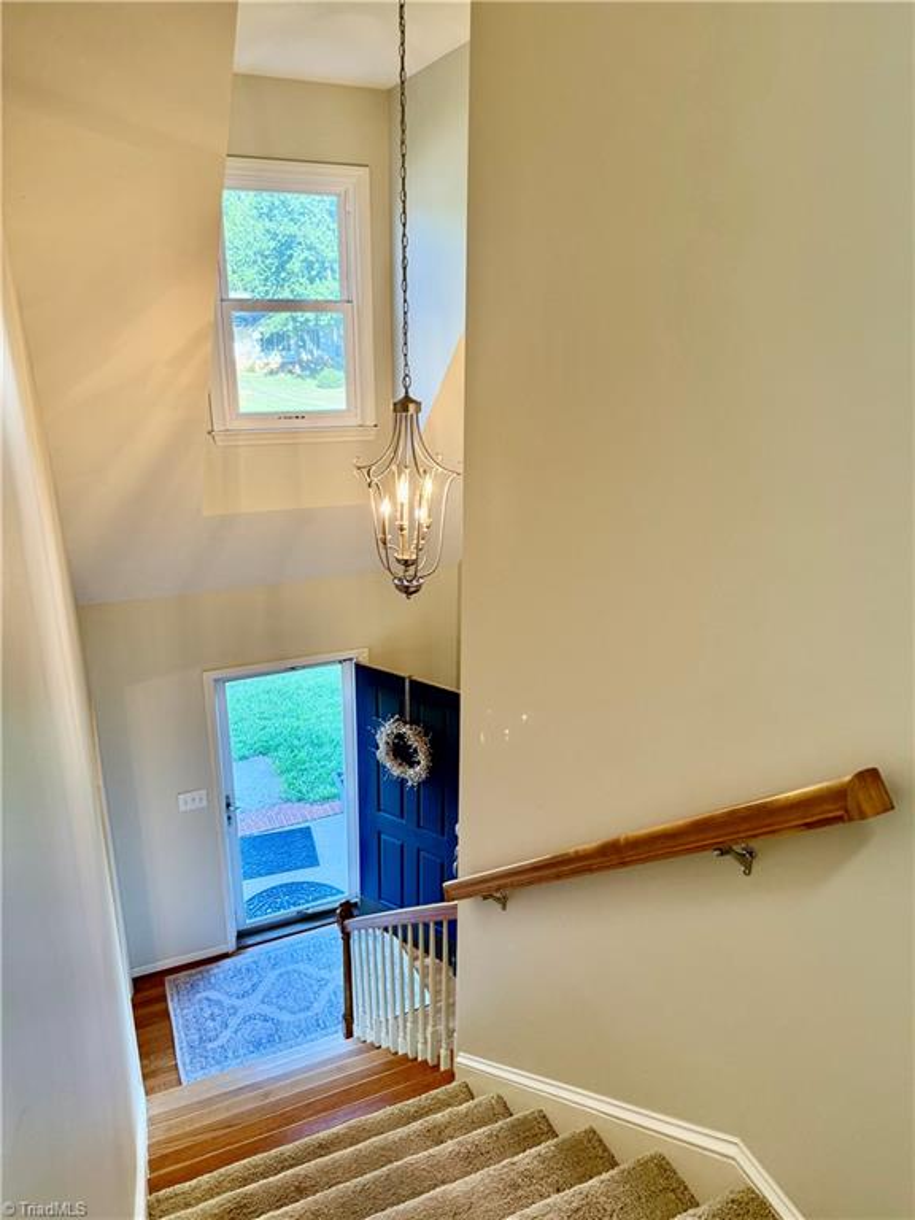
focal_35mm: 24
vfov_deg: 71.6
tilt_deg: -19.3
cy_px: 610
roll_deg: -1.8
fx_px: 846
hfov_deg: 56.8
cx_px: 458
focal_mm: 6.76
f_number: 1.78
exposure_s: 1/120
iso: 125
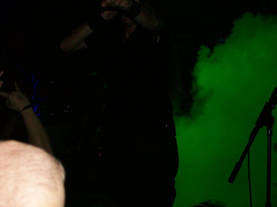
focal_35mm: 56
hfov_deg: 34.4
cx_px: 138
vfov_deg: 26.0
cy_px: 104
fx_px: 448
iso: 140
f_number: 3.4
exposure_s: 1/83.6
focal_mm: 9.4
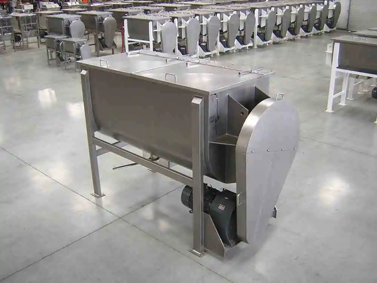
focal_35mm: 36
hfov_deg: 51.4
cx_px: 188
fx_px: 392
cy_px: 142
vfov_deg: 39.7
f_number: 2.6
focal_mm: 4.7
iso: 100
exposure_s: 1/11.7
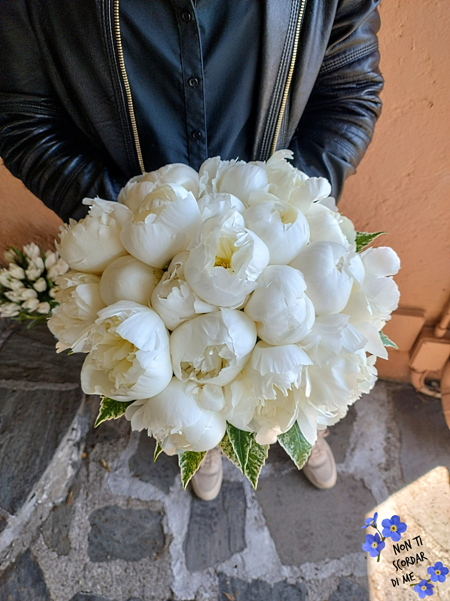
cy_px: 300
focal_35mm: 25
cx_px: 225
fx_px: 434
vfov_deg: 69.4
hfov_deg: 54.8
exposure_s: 1/120
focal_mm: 4.71
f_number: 1.7
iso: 194
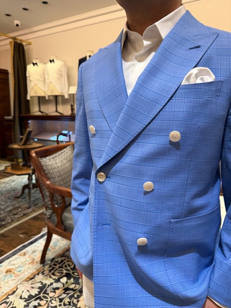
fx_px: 214
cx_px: 116
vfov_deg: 71.6
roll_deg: +0.0
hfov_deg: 56.8
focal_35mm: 24
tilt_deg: -10.1
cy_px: 154
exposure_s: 1/60
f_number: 1.78
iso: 250
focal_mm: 6.76
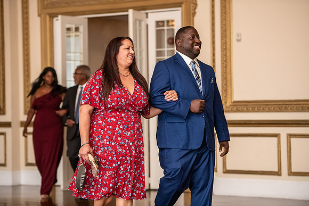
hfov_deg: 17.6
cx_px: 154
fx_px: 996
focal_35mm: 116
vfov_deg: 11.8
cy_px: 103
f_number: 2.8
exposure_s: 1/500
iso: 3200
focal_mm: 116
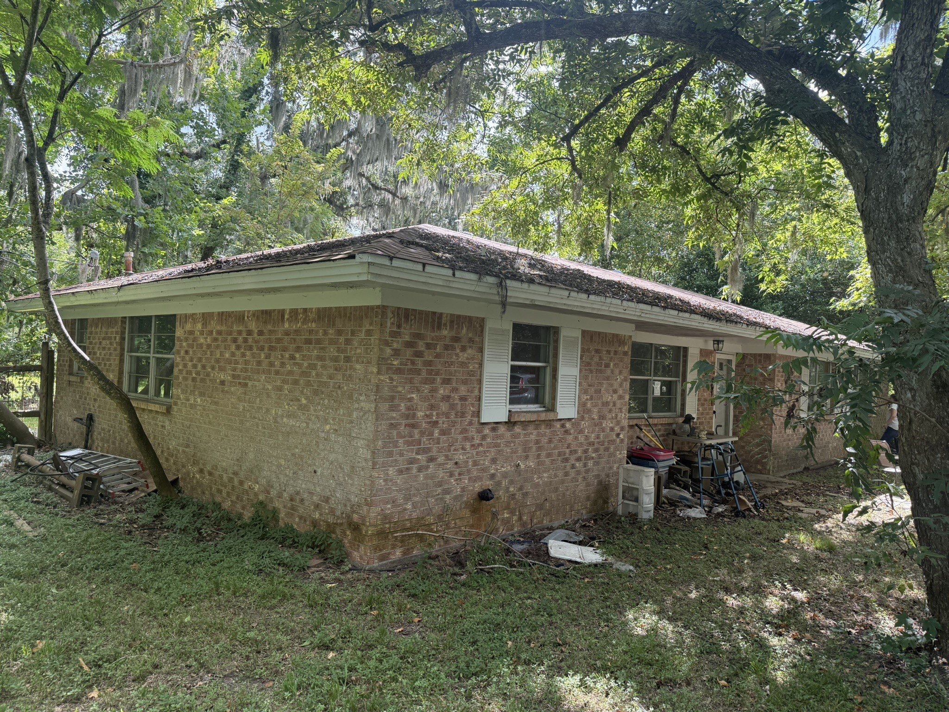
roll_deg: -4.3
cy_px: 356
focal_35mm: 24
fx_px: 658
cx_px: 474
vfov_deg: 56.8
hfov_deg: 71.6
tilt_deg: +1.0
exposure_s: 1/445
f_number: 1.78
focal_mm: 6.76
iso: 100
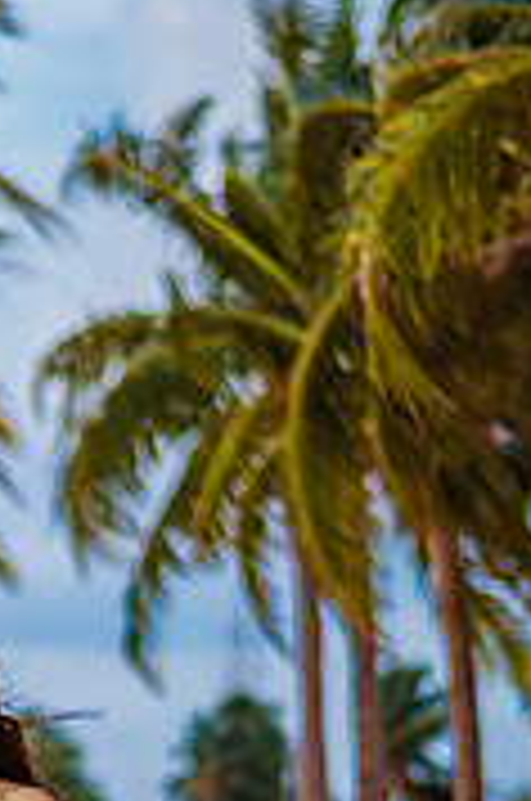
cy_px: 783
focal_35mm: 147
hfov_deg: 9.2
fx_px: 3265
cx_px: -135
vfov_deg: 13.8
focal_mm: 58
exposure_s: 1/5000
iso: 640
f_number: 1.8
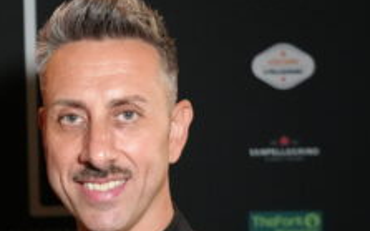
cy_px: 189
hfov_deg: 21.9
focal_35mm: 91
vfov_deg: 14.2
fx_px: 917
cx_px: -12
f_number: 4
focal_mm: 37
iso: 6400
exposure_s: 1/60
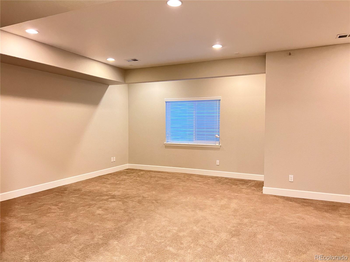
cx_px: 175
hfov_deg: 67.3
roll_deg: -0.5
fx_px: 263
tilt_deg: -3.0
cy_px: 131
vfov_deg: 53.1
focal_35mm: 26
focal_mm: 5.7
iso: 800
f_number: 1.5
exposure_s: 1/30
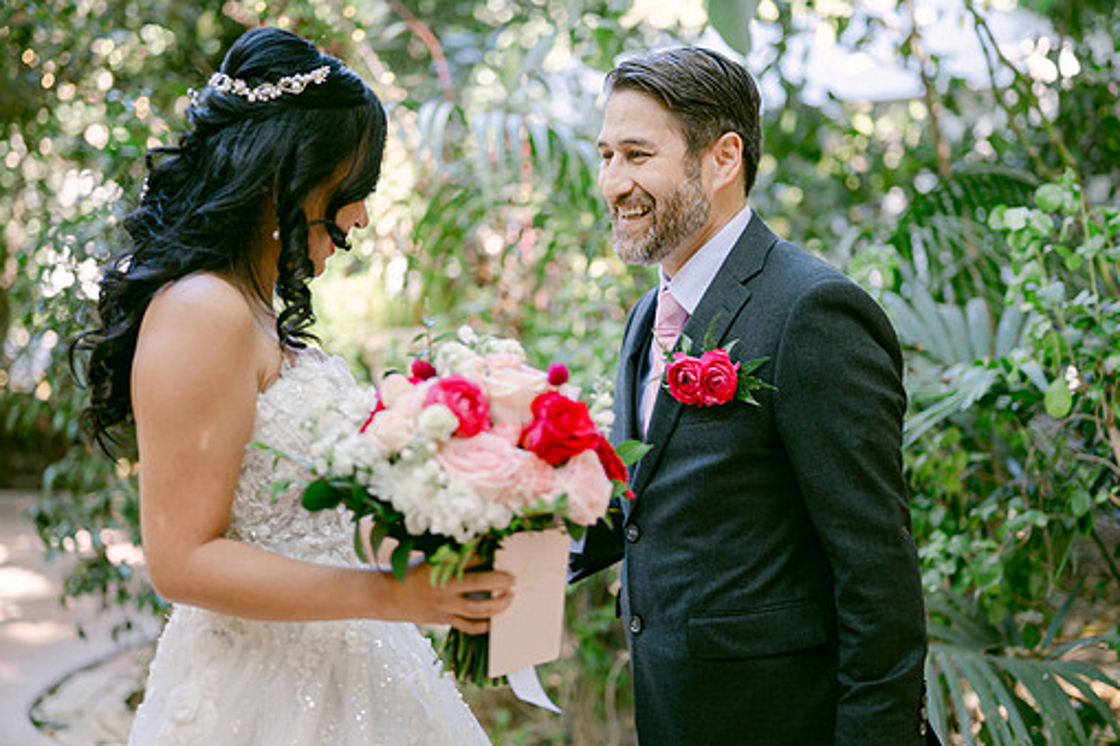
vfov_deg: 23.8
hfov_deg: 35.1
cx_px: 548
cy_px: 352
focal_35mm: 57
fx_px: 1773
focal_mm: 50
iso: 125
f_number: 1.8
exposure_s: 1/125
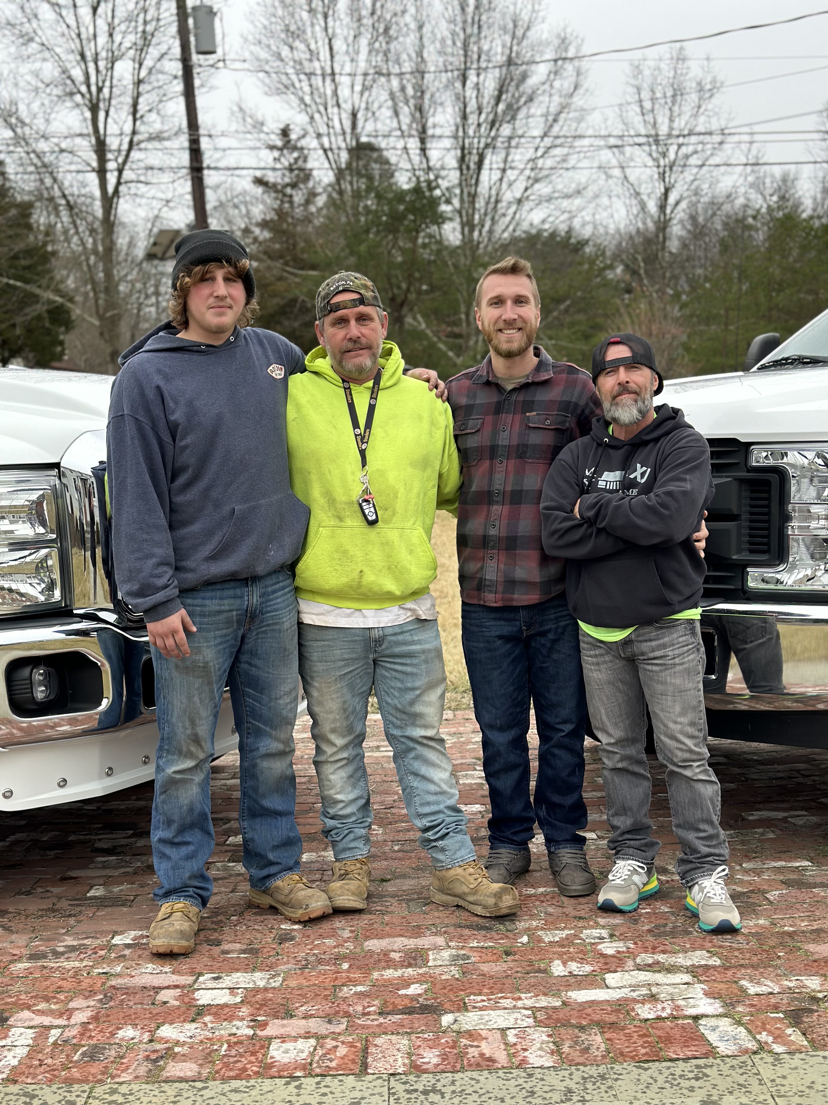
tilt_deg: -4.6
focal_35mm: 48
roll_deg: +3.3
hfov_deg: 30.3
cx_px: 414
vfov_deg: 39.7
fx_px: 1531
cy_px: 552
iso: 80
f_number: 1.78
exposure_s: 1/318
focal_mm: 6.86
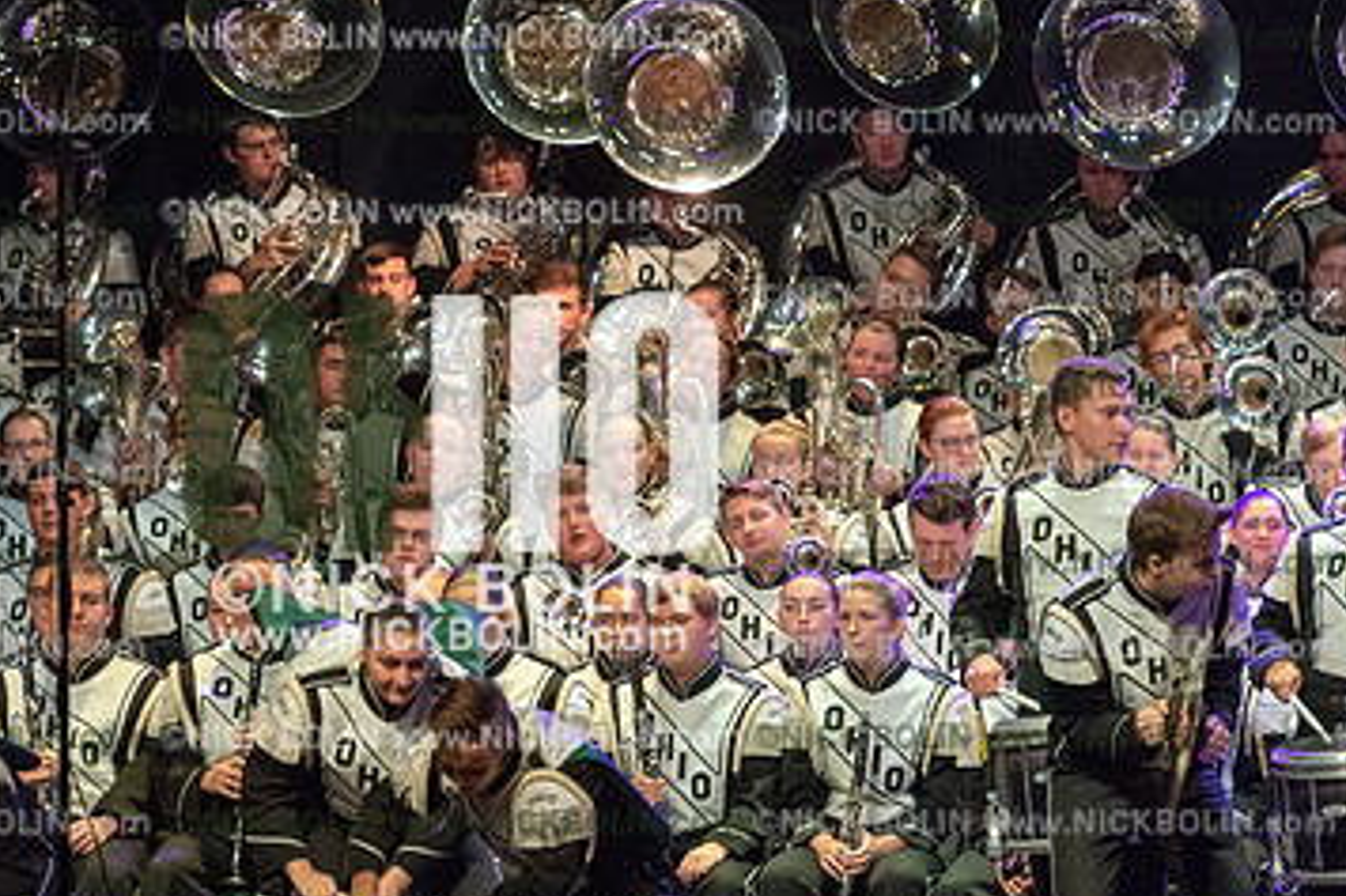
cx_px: 450
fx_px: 11884
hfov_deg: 6.5
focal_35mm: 318
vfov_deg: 4.3
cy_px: 473
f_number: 5.6
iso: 8000
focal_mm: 195
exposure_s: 1/400
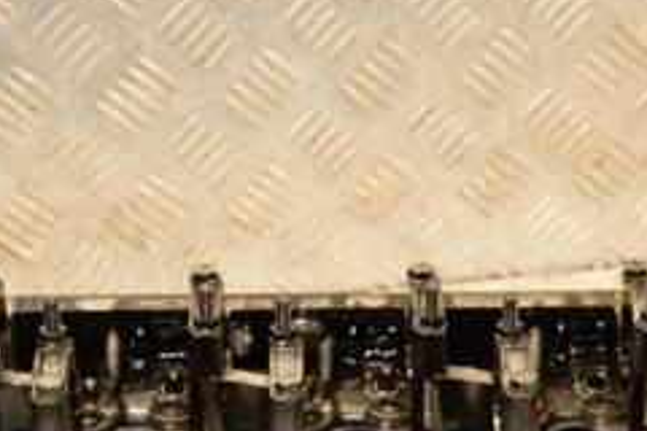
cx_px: 474
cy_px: 434
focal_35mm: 150
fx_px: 2696
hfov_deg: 13.6
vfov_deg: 9.1
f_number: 4.8
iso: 800
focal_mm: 40
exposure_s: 1/125
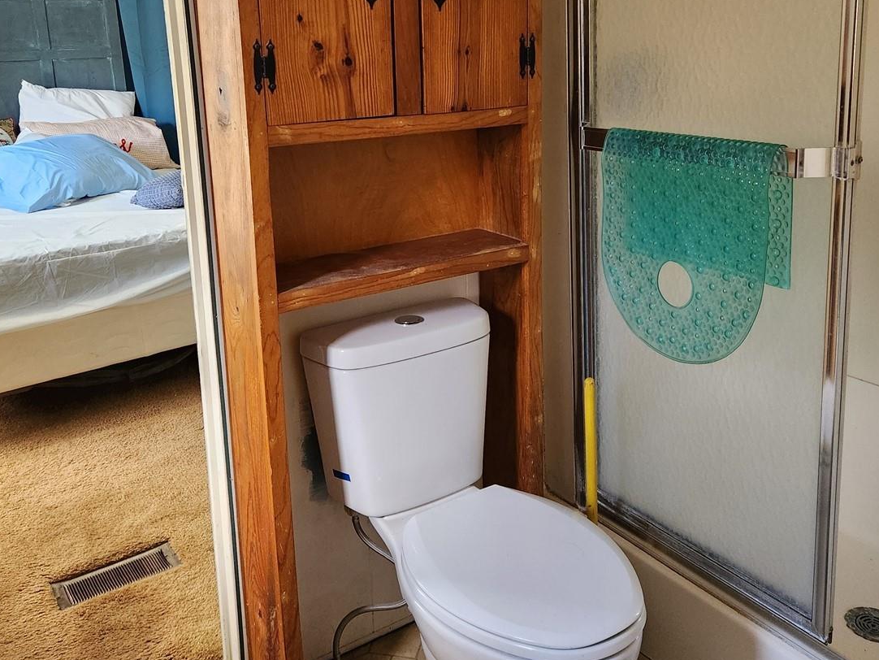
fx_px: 864
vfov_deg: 41.0
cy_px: 196
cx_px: 448
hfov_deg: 53.9
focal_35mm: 34
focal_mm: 5.4
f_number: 1.8
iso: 800
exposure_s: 1/120
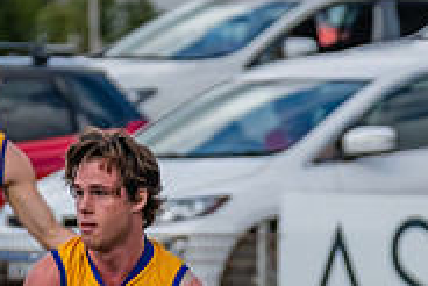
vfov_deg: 1.1
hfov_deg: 1.6
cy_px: 468
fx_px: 15527
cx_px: 146
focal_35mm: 1305
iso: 800
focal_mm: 270
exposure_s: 1/1600
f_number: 7.1
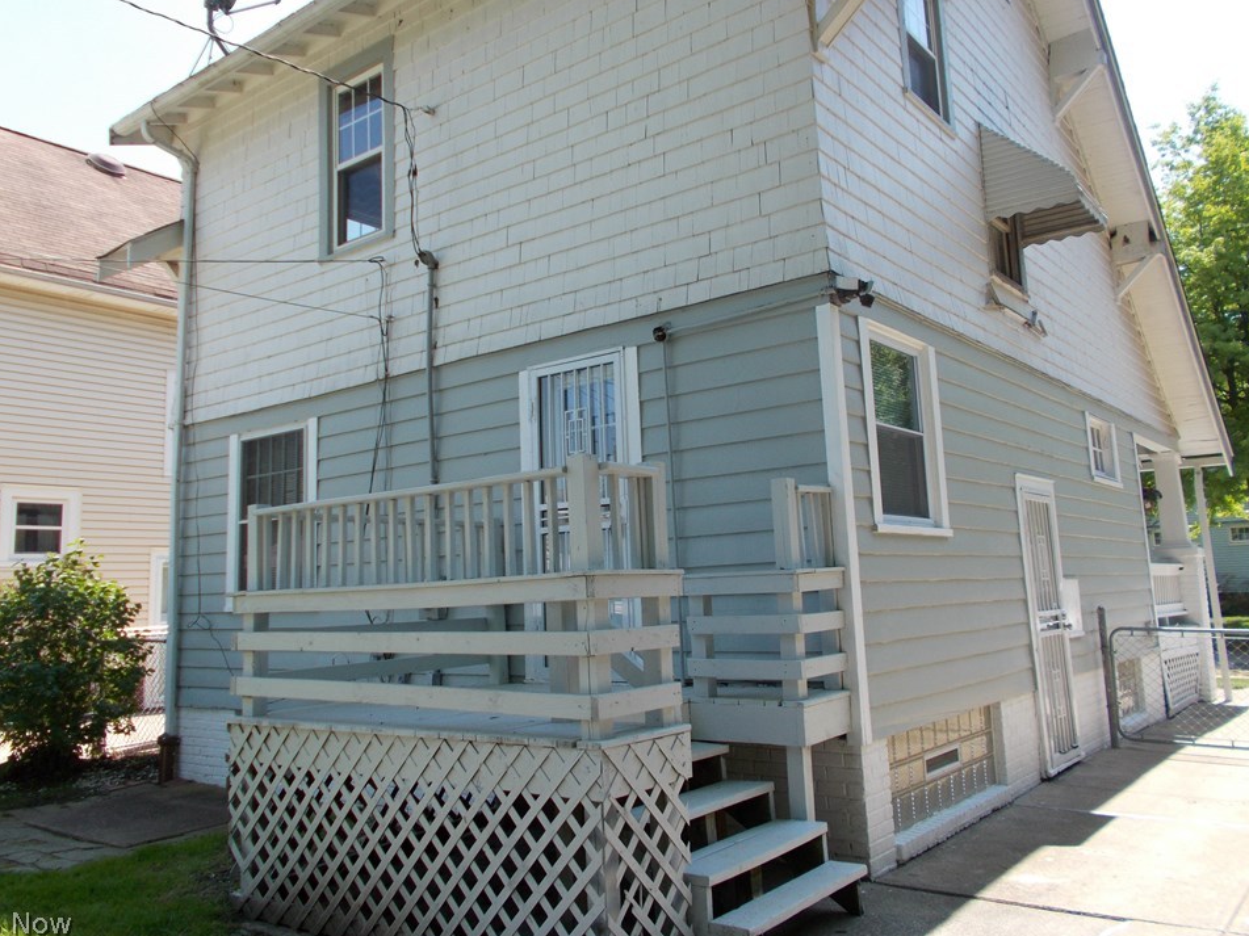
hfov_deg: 63.4
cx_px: 608
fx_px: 1010
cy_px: 441
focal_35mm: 28
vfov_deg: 49.7
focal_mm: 4.6
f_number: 3.2
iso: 80
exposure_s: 1/320
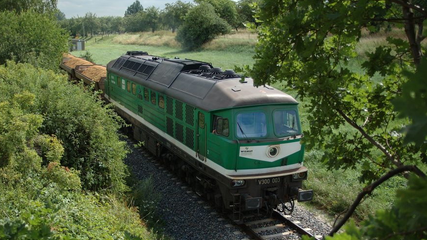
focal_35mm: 44
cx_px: 181
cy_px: 141
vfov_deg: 27.0
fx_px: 498
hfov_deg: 46.3
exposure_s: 1/1250
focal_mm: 24
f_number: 4
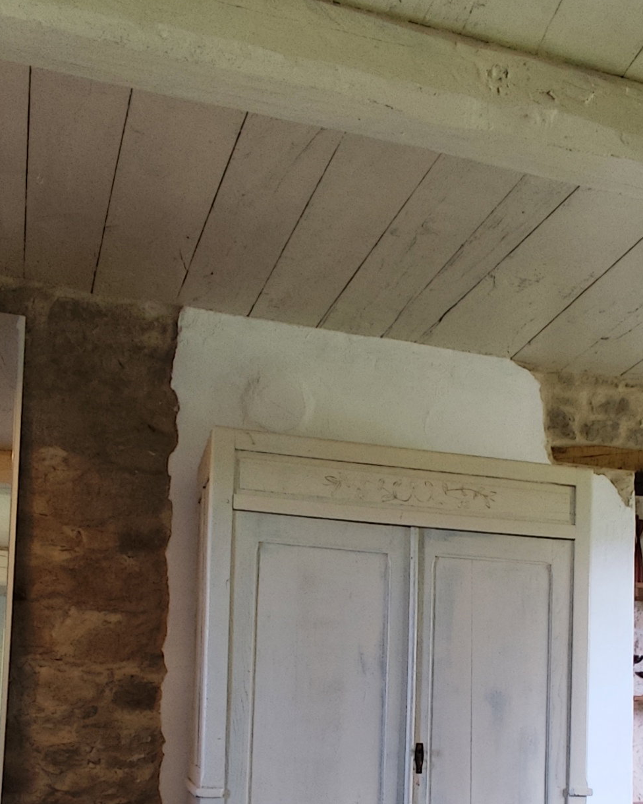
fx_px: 999
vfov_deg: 41.0
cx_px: 455
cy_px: 699
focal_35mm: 42
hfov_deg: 35.1
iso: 100
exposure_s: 1/50
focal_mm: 1.65
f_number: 2.2
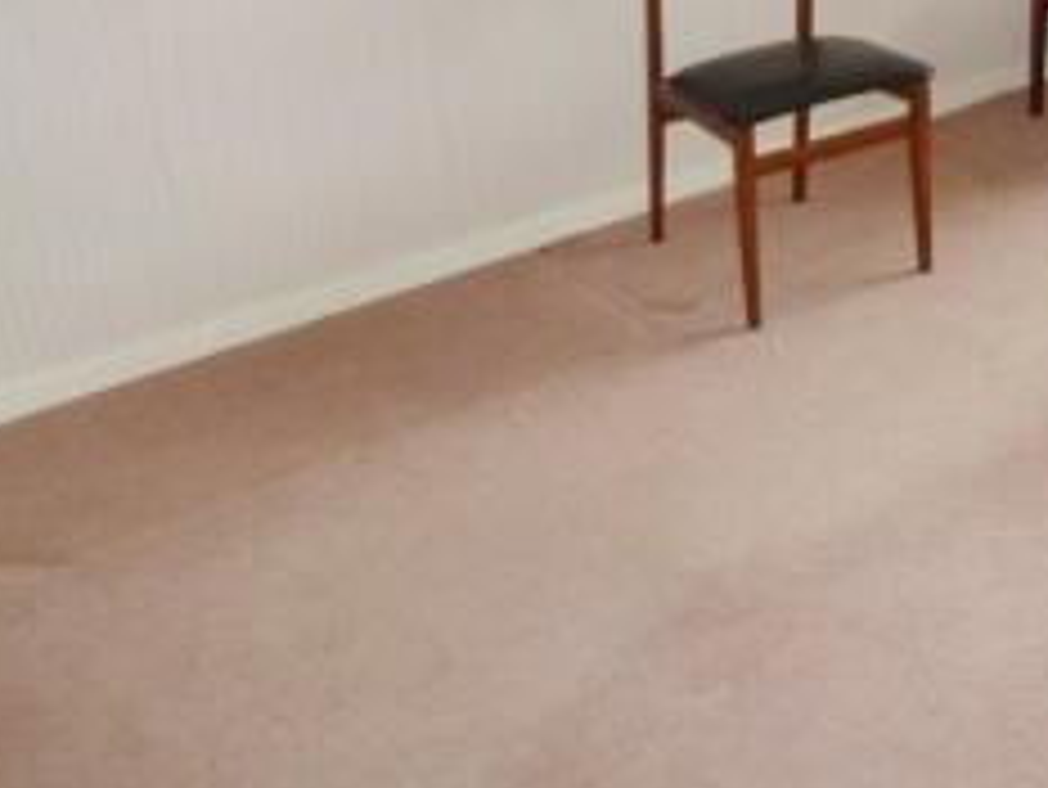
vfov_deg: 24.0
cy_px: 151
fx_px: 1817
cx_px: 1059
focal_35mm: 60
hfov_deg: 29.9
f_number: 3.3
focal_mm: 4.3
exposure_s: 1/60
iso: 400
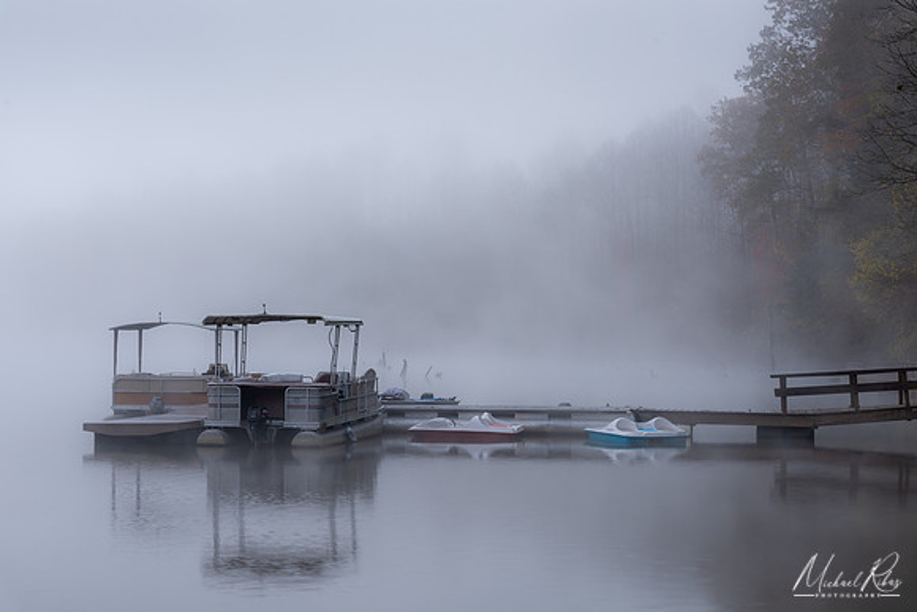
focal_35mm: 67
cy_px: 294
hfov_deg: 29.9
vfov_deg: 20.2
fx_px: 1719
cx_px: 476
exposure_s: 1/1.43
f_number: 11
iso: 100
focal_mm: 65
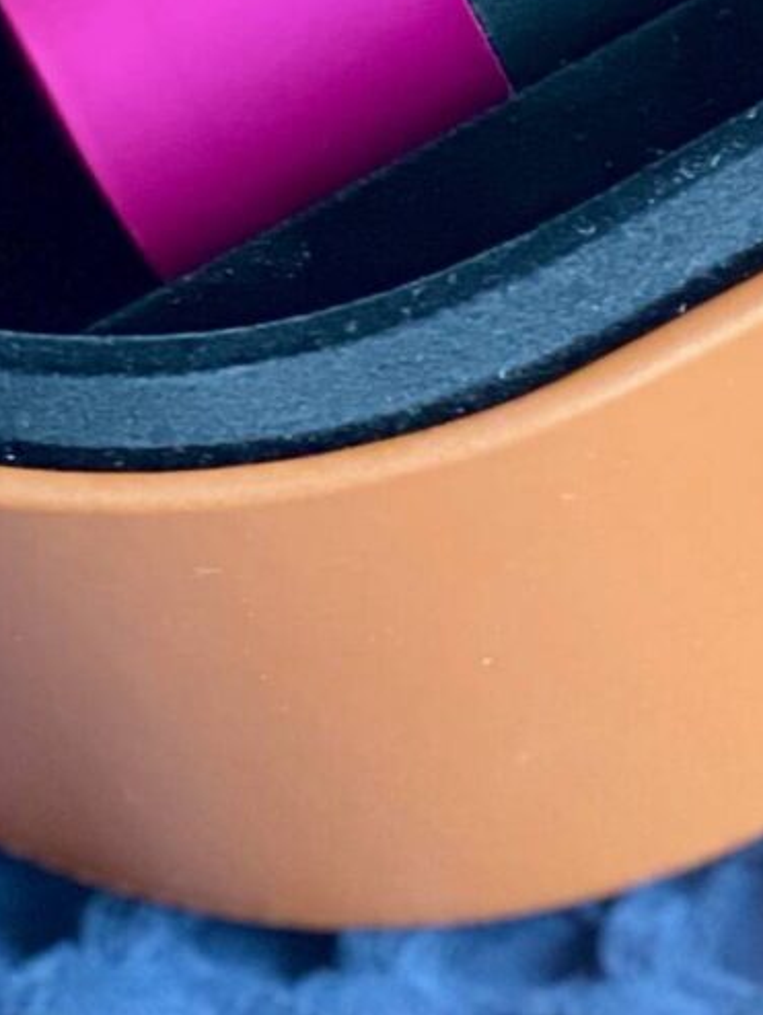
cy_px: -953
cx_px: 1032
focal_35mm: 202
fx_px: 5931
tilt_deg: -62.5
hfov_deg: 7.3
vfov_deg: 9.2
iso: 400
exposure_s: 1/40
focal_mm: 6
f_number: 2
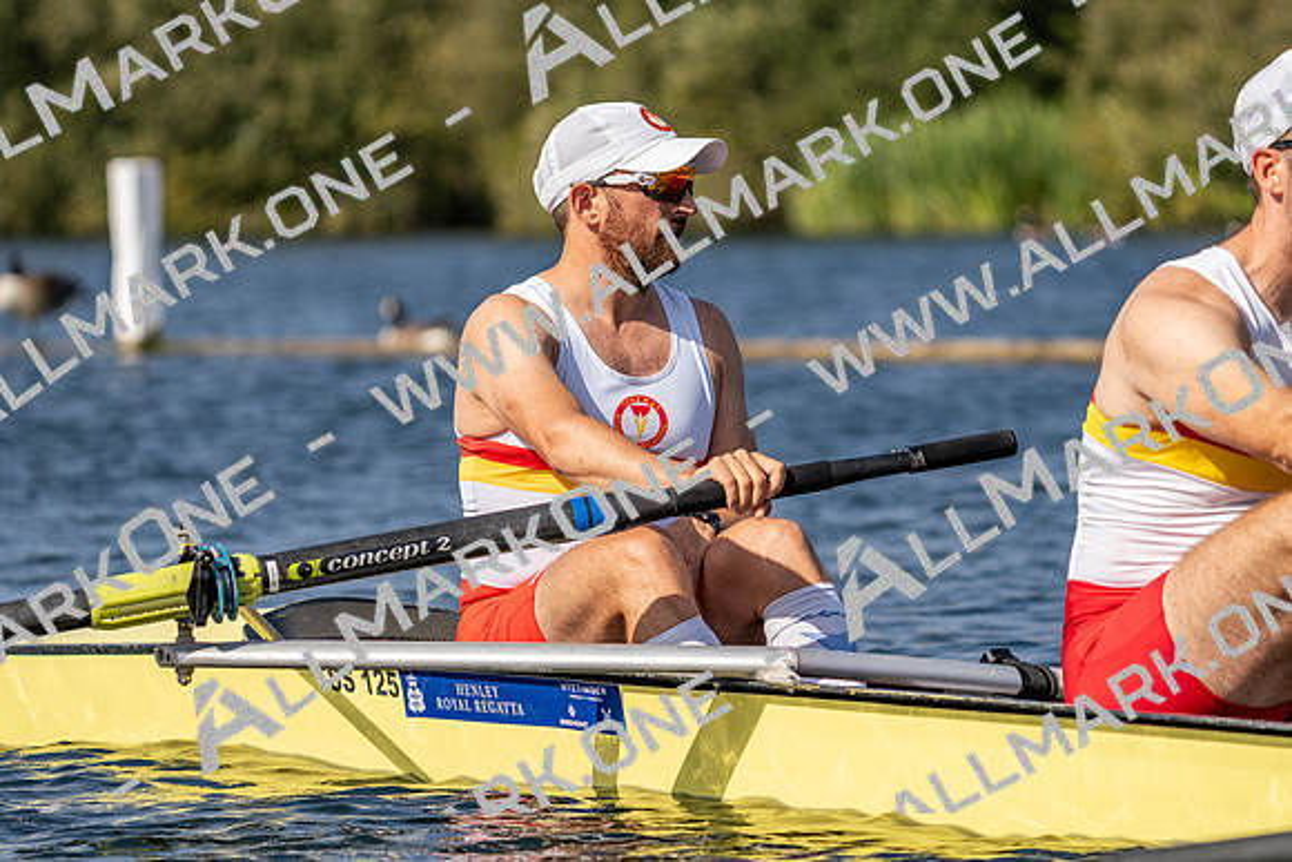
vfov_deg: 5.2
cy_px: 431
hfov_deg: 7.7
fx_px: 9548
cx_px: 646
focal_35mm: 266
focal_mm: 266
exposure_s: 1/1600
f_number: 5.6
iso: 160
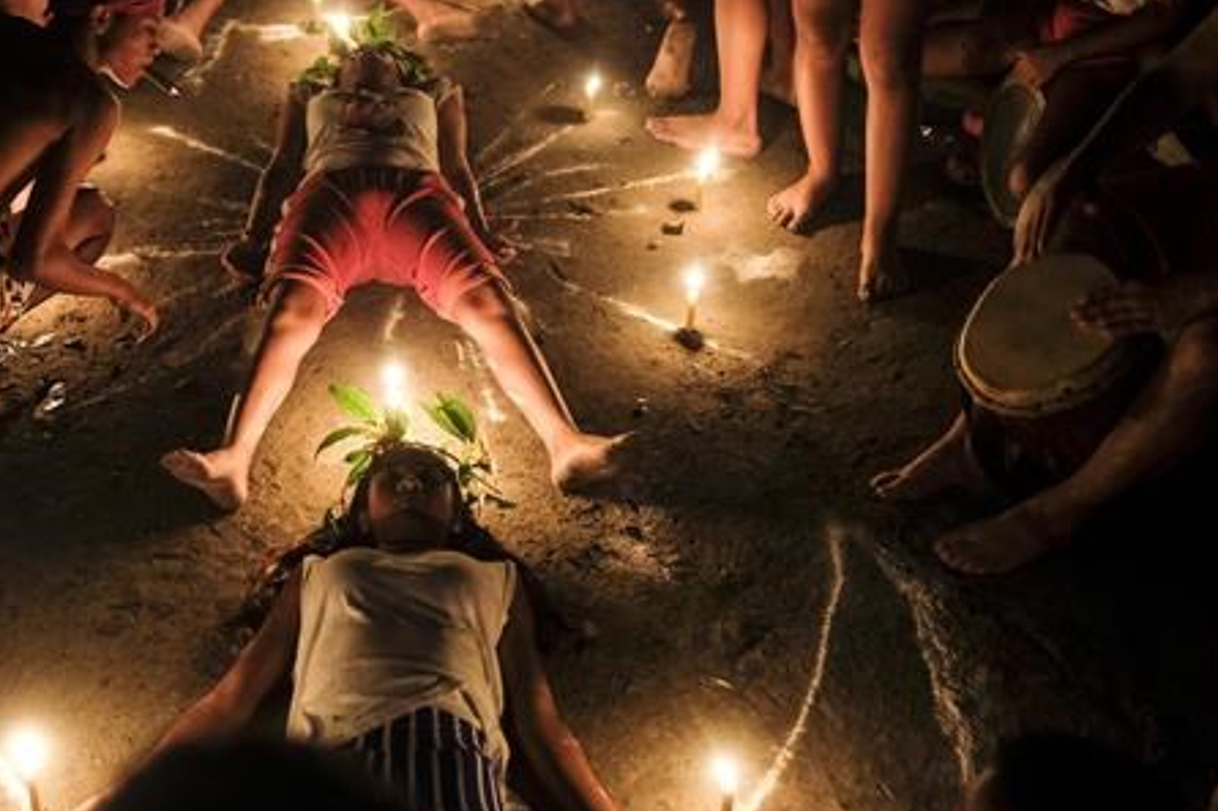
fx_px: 1725
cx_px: 385
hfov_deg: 38.4
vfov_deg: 26.4
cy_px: 345
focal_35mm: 51
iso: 2500
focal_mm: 23
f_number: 2
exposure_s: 1/60
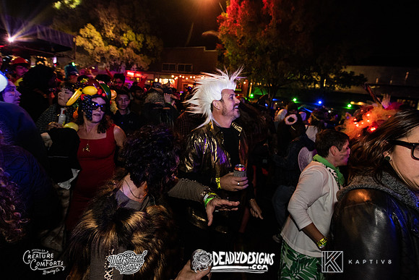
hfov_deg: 96.2
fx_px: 187
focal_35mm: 16
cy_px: 119
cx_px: 223
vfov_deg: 73.0
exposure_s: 1/60
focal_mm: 14
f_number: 3.5
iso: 2000
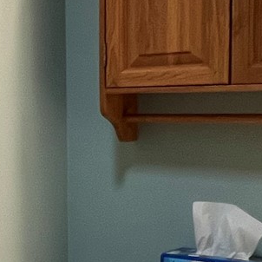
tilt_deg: -5.1
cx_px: -228
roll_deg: +3.3
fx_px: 668
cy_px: 161
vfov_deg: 22.2
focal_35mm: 78
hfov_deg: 17.4
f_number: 1.8
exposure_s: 1/60
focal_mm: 1.57
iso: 200
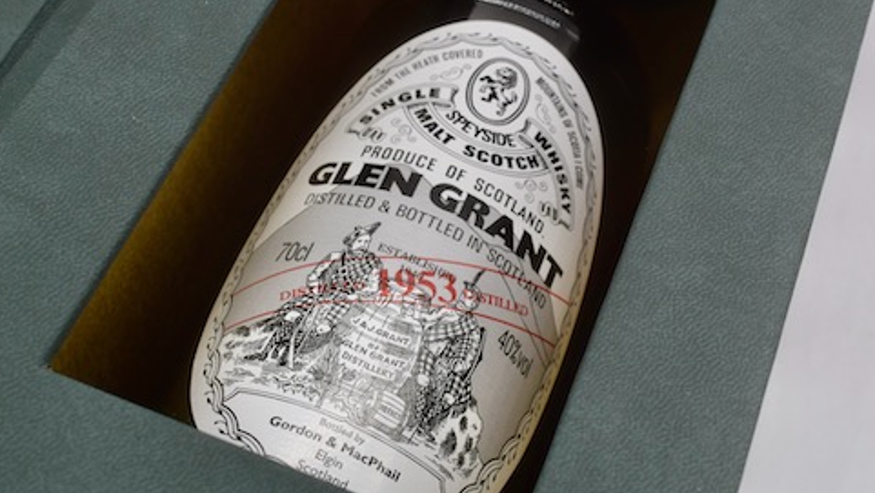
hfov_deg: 32.8
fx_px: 1485
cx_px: 489
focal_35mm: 64
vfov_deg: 18.8
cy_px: 235
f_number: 5.6
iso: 160
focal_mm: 18.5
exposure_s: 1/125
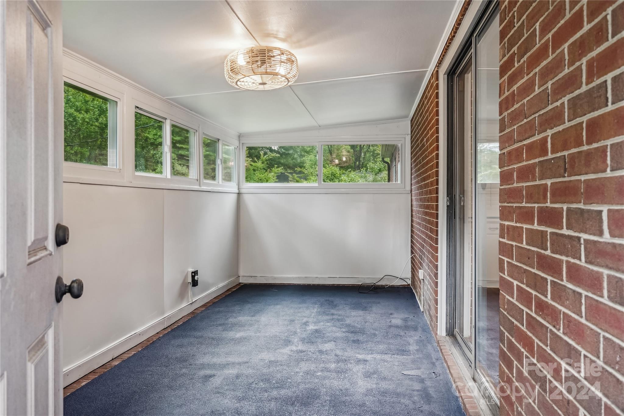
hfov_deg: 69.4
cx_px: 312
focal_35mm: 26
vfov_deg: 49.5
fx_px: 451
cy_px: 208
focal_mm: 26
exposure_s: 1/8
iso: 250
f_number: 8
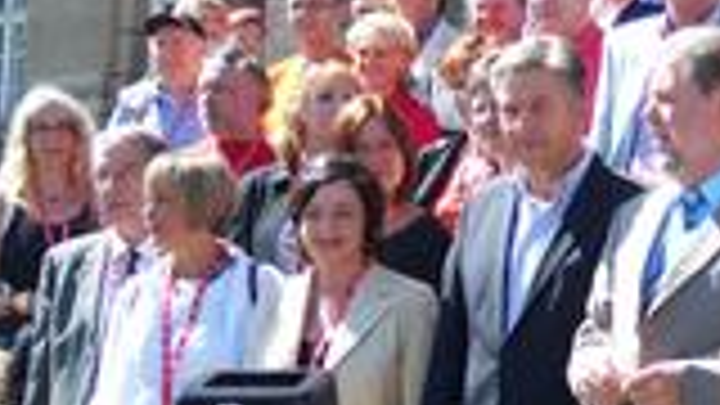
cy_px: 162
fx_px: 1776
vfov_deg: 13.0
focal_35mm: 93
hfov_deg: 22.2
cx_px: 693
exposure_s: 1/700
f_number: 2.8
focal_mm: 8
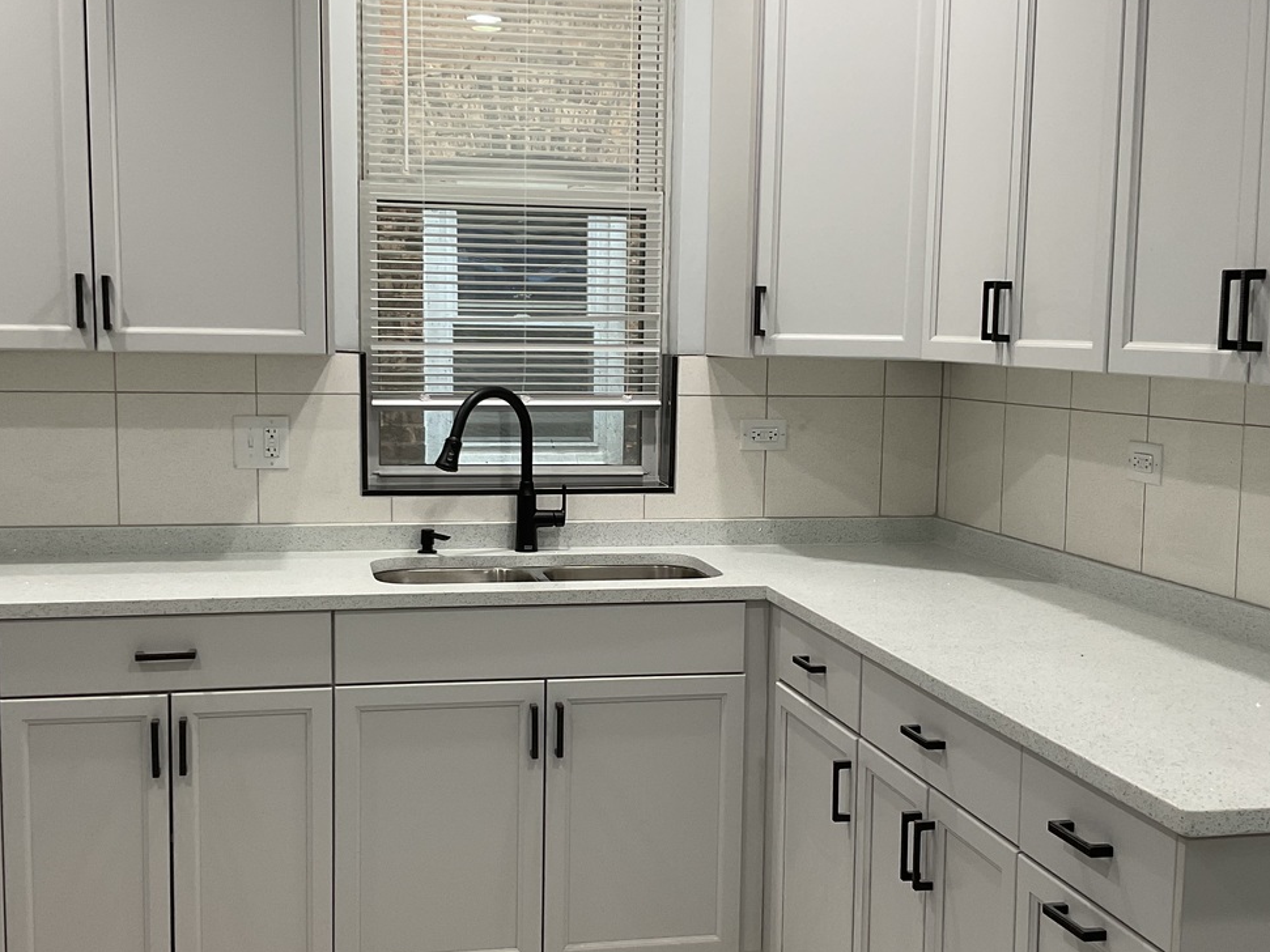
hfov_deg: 43.9
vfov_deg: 33.6
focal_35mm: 43
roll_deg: +0.0
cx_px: 641
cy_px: 522
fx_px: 1577
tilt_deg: -6.4
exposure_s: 1/120
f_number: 1.8
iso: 50
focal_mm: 3
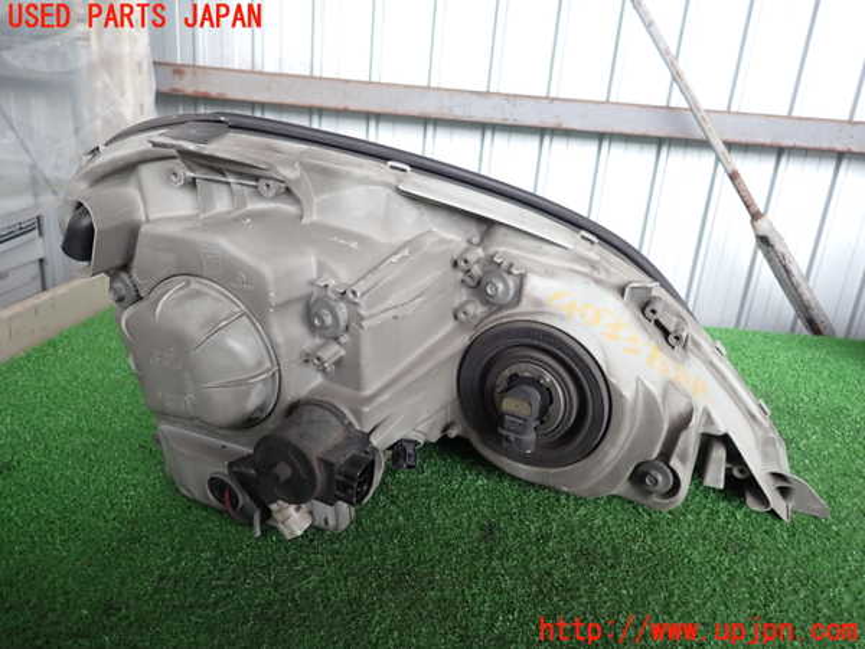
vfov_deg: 54.9
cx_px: 432
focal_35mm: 25
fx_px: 625
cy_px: 324
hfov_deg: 69.4
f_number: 2
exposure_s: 1/100
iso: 100
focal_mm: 4.5
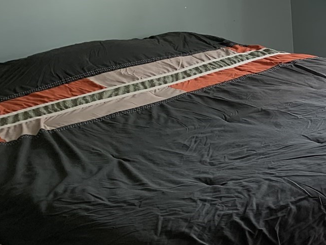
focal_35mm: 82
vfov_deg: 17.8
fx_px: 772
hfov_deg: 20.3
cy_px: 48
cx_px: 497
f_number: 1.8
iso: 25
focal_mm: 4.25
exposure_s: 1/121
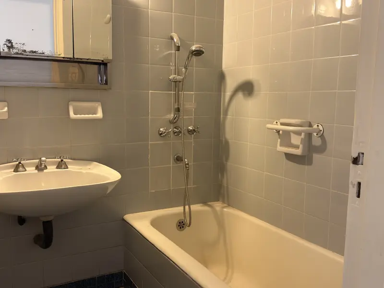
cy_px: 144
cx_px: 192
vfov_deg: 40.7
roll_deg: -0.4
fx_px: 388
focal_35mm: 35
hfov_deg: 52.6
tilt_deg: -6.2
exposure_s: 1/50
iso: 160
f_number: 1.78
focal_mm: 6.76
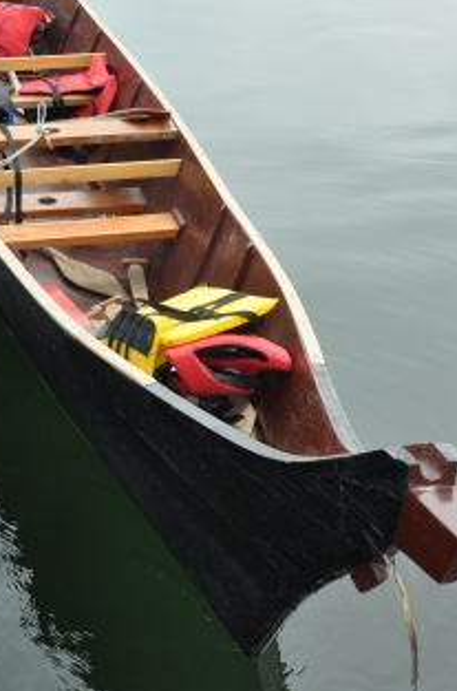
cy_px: 213
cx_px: 141
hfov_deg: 17.8
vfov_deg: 26.5
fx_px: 1455
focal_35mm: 76
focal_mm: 30
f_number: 9
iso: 200
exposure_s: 1/200
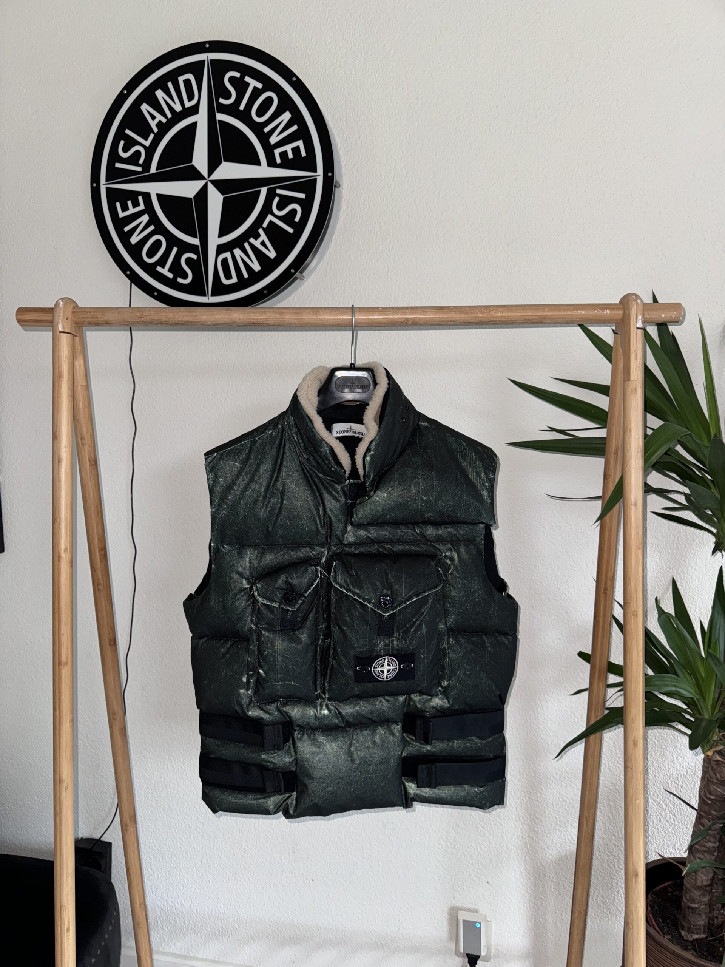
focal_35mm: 24
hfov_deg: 56.8
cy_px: 484
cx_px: 362
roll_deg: -0.4
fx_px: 670
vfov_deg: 71.6
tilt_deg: -7.6
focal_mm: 6.76
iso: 80
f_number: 1.78
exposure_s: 1/24
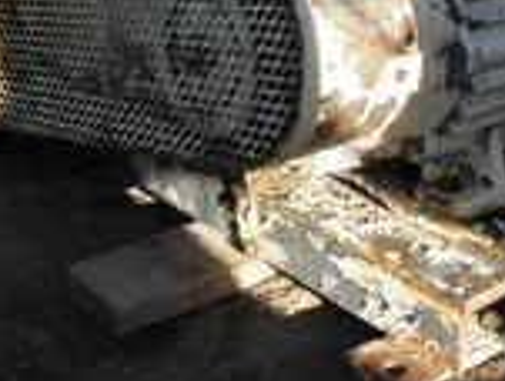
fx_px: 1082
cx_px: 231
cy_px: -40
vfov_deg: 19.2
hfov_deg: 26.3
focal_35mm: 74
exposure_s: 1/400
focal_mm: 5
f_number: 3
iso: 64
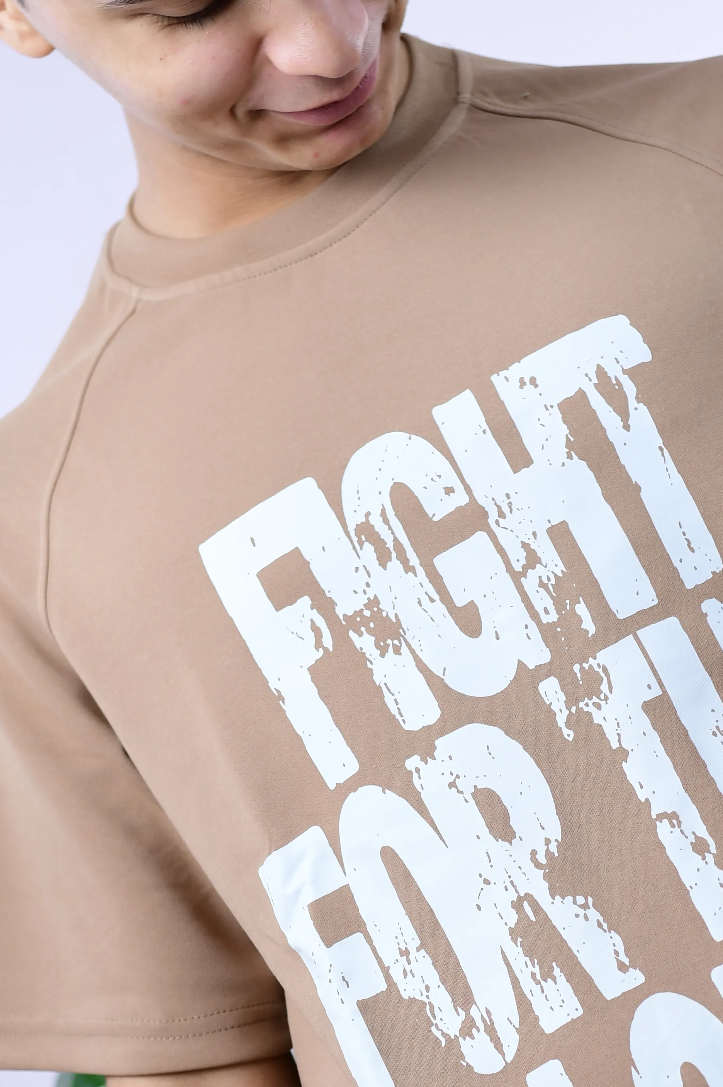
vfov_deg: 20.1
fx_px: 3015
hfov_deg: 13.6
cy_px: 942
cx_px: 611
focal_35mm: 100
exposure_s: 1/100
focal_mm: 35
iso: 250
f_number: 3.2
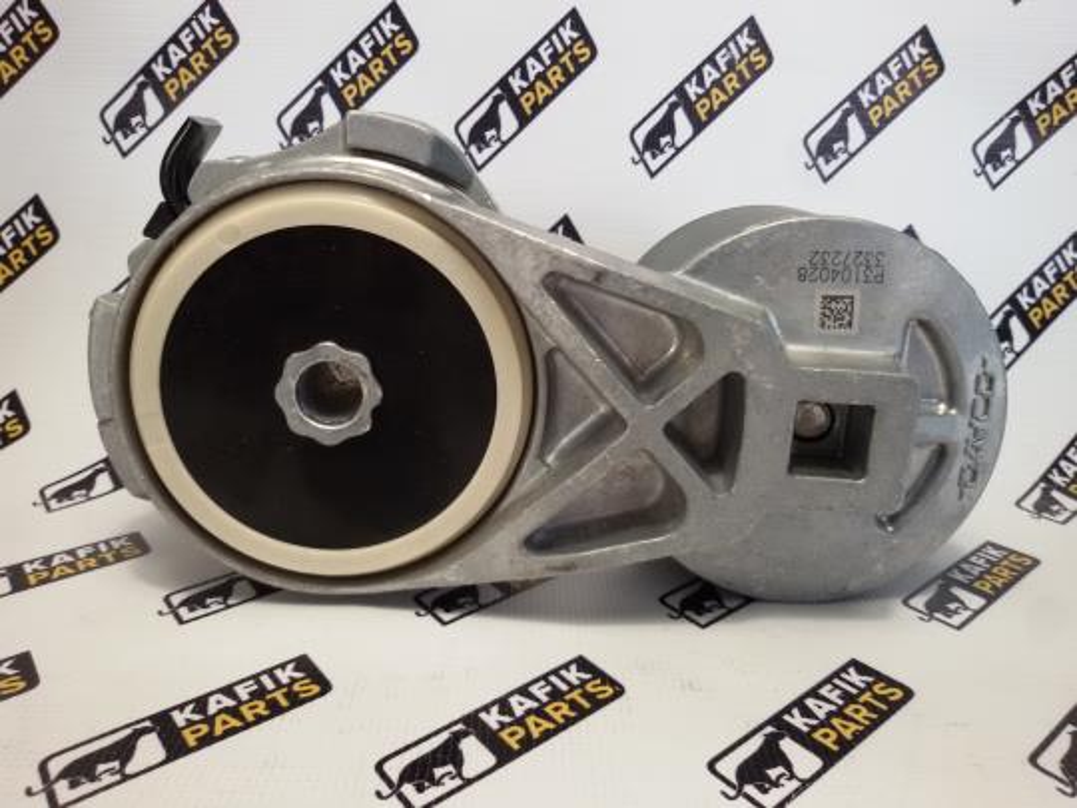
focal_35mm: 31
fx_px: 964
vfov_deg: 45.4
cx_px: 538
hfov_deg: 58.4
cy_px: 404
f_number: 2.4
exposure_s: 1/33
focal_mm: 2.93
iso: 64
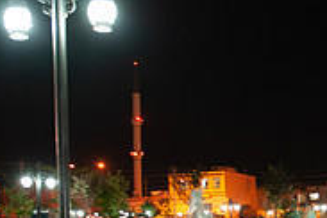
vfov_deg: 17.6
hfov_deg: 24.9
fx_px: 690
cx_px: 352
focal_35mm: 76
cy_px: 214
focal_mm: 24
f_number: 2.8
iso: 1250
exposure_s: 1/13
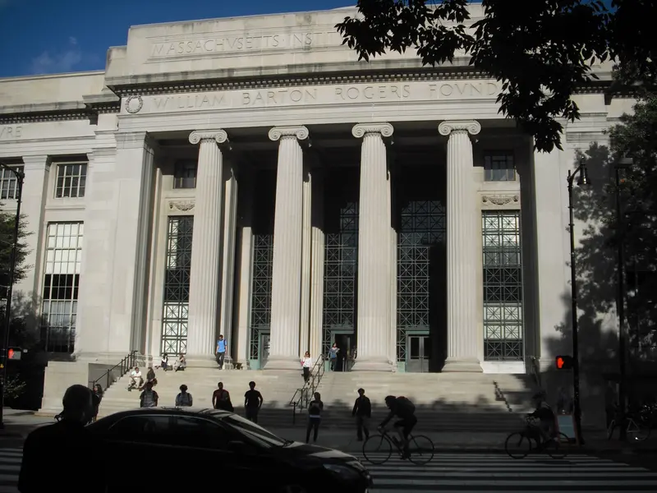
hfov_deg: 49.0
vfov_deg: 37.7
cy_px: 246
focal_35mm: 38
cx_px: 328
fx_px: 721
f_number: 5.6
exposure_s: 1/640
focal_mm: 6.2
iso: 64
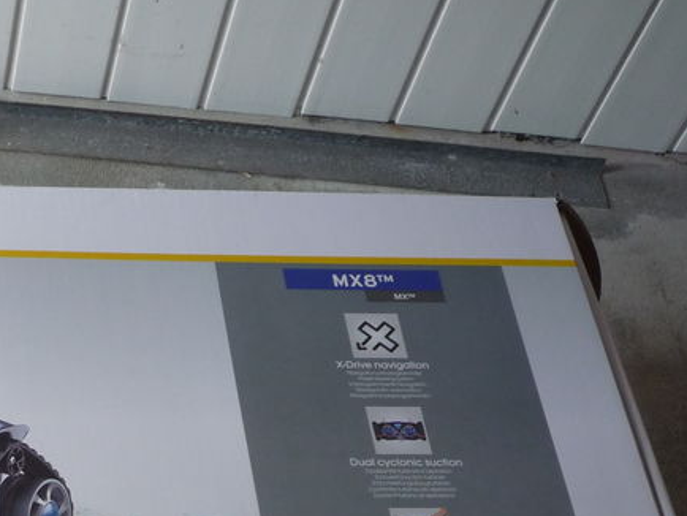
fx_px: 1509
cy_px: 537
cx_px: -100
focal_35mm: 76
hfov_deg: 23.8
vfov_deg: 18.8
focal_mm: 5.8
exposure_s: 1/40
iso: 125
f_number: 3.6
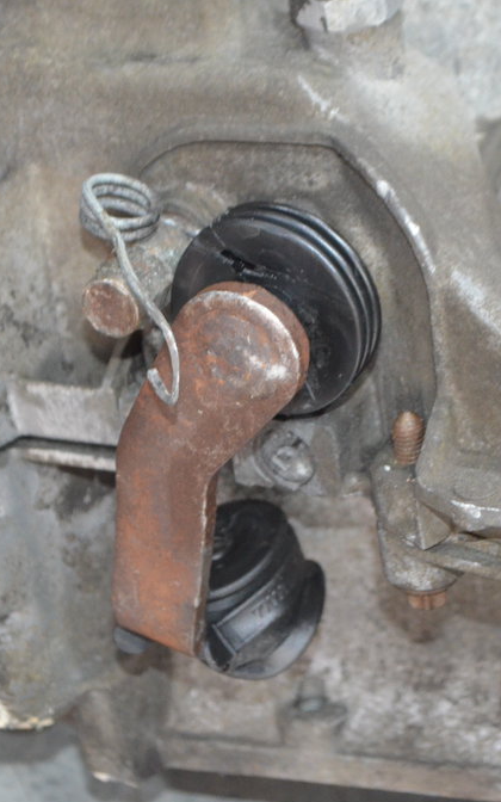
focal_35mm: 107
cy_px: 403
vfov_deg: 19.5
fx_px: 2338
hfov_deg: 12.2
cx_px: 235
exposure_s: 1/60
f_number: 5.3
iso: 3200
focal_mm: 46
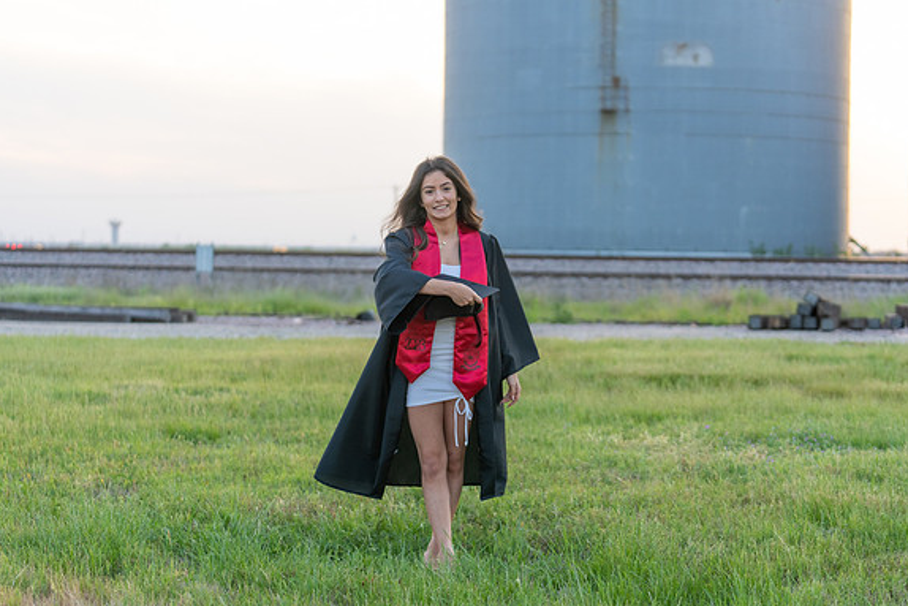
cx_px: 452
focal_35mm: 74
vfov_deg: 18.4
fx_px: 1867
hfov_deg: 27.3
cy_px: 305
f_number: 2.8
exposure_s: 1/1000
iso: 800
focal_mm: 70
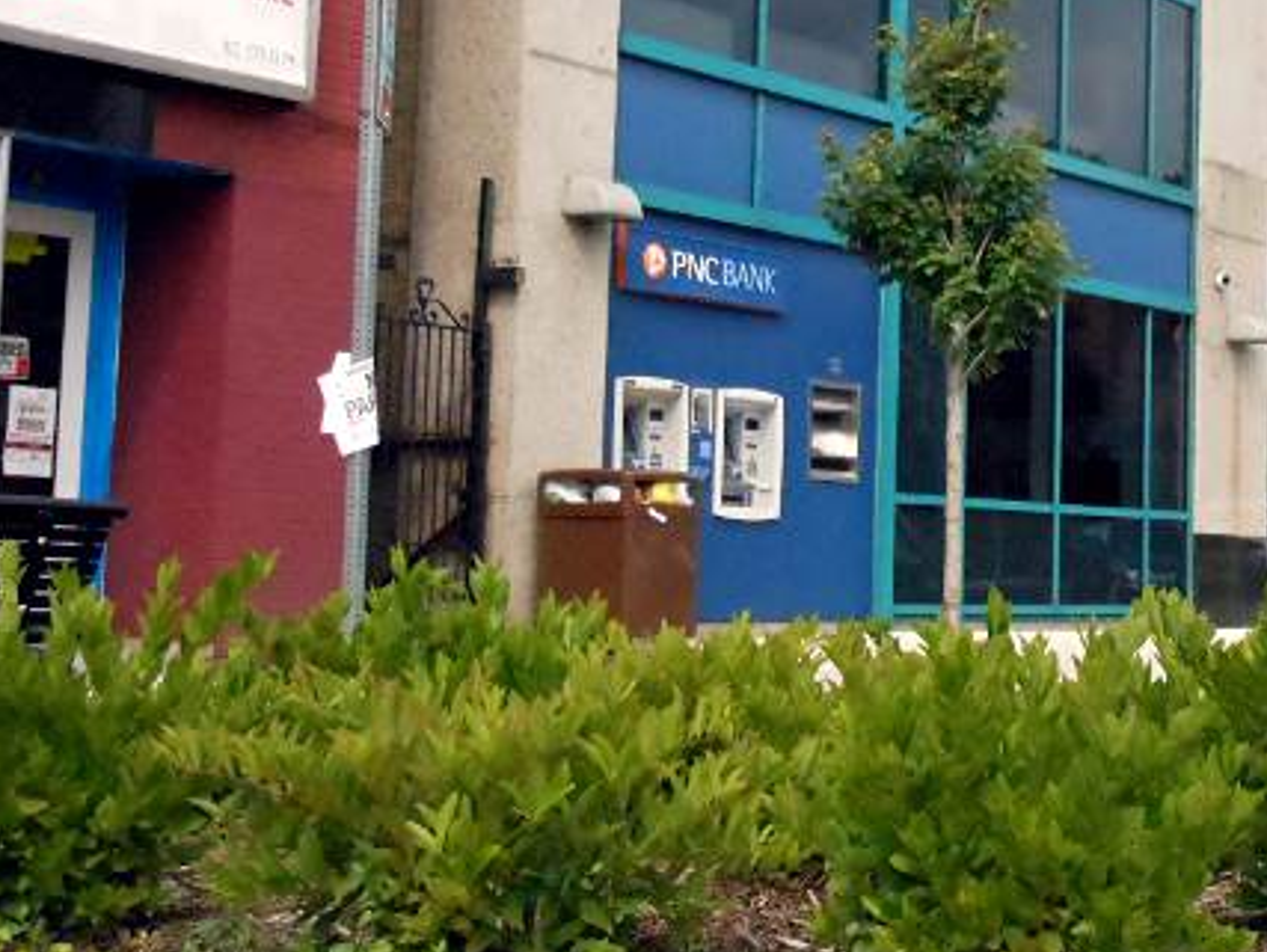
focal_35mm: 73
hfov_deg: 26.2
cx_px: 988
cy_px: 243
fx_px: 2674
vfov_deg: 20.1
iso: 800
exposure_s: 1/400
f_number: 12.1
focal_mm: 6.9
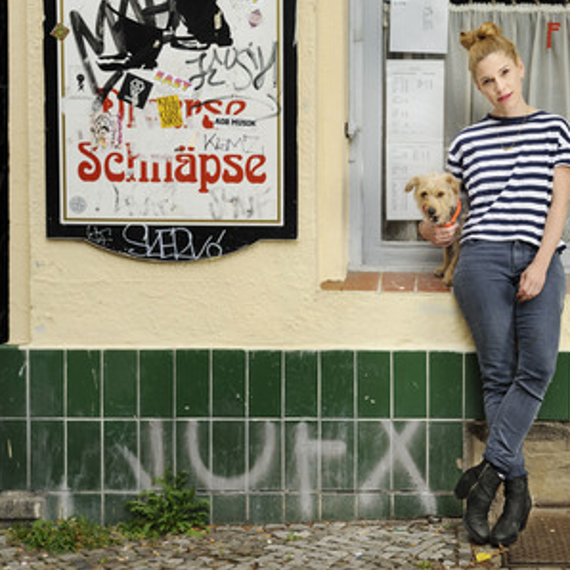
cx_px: 424
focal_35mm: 72
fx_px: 1341
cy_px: 285
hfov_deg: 23.8
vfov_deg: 24.0
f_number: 5.6
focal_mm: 56
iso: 400
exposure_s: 1/200
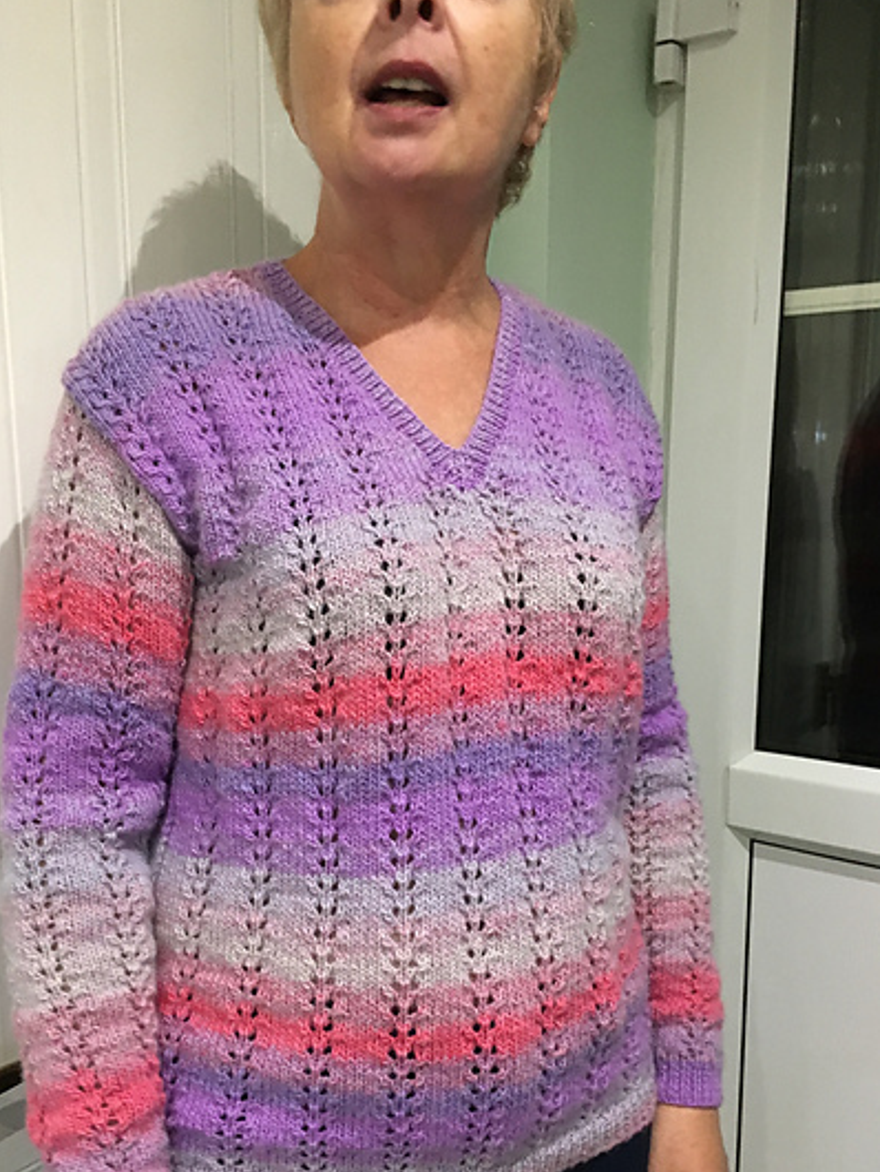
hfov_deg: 40.6
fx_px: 1185
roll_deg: +1.4
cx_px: 365
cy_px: 697
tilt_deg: -10.1
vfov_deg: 52.3
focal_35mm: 35
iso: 200
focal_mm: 4.15
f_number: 2.2
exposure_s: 1/20
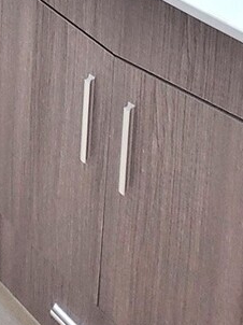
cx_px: -149
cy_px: -335
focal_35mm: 62
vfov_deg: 18.7
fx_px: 581
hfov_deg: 19.6
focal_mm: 1.74
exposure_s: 1/60
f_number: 2.2
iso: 80
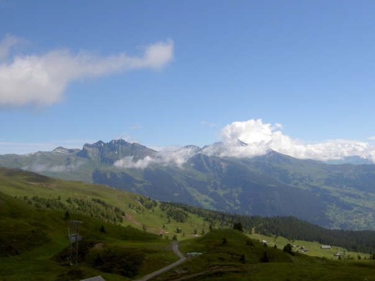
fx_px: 444
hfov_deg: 45.8
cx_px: 185
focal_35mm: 41
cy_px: 149
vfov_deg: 35.1
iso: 50
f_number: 4.7
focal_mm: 5.6
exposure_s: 1/500
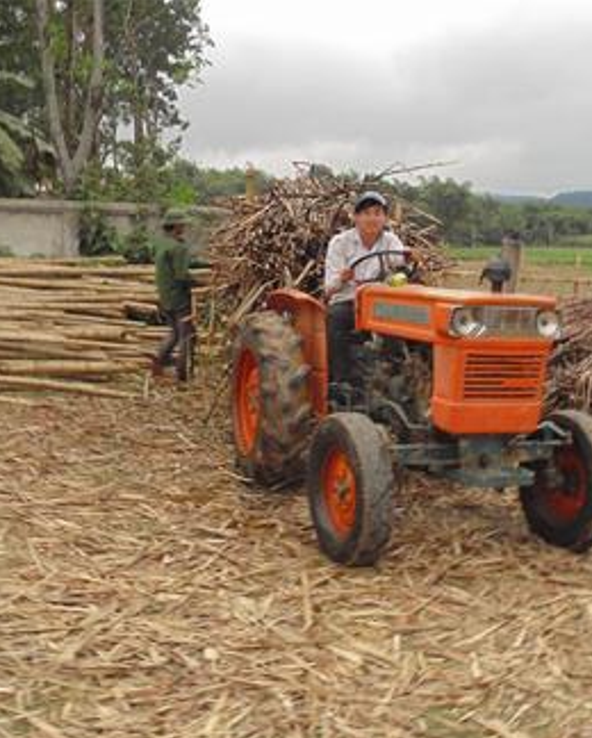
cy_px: 371
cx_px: 383
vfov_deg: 41.1
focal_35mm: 45
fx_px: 984
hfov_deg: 33.3
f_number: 4
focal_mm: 6.1
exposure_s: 1/50
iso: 80
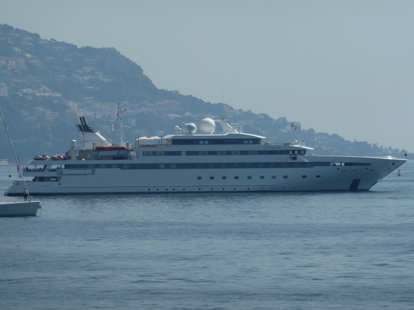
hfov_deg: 7.1
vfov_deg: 5.3
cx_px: 207
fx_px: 3325
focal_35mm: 278
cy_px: 155
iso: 80
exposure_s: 1/800
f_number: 5.6
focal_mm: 45.7
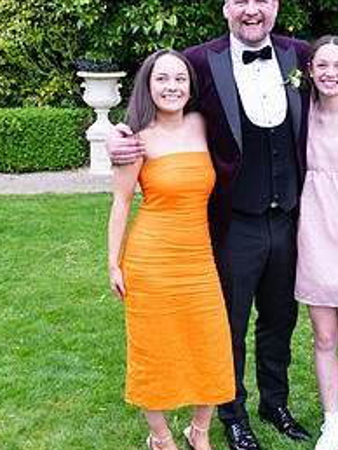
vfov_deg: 28.9
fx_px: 871
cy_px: 196
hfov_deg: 21.7
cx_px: 263
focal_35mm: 67
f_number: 5
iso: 400
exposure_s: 1/200
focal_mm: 31
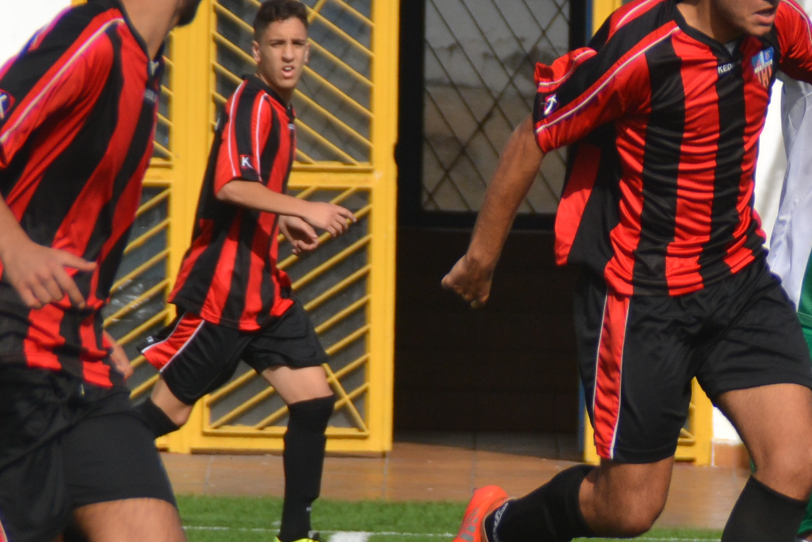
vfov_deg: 1.7
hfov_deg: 2.5
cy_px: 290
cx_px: 685
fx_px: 18496
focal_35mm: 820
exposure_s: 1/2000
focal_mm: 200
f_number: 7.1
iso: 280
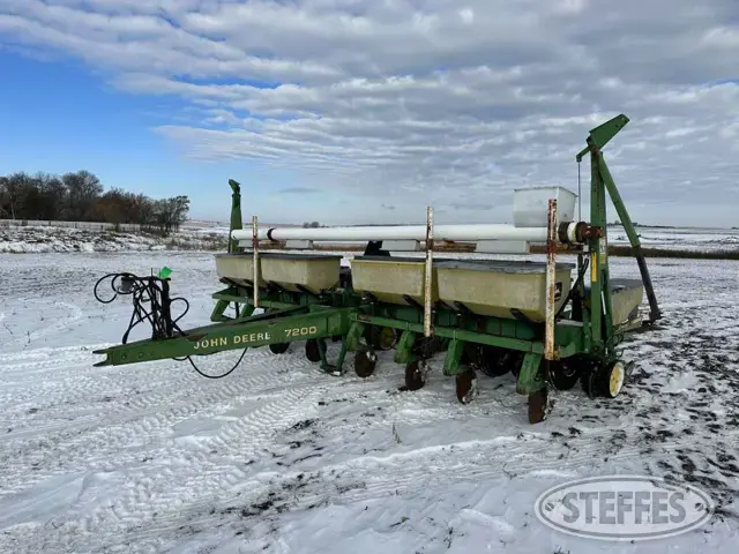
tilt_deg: -2.6
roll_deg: -0.7
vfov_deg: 56.8
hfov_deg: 71.6
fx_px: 512
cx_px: 370
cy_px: 277
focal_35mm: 24
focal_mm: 6.86
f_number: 1.78
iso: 80
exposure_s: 1/8197
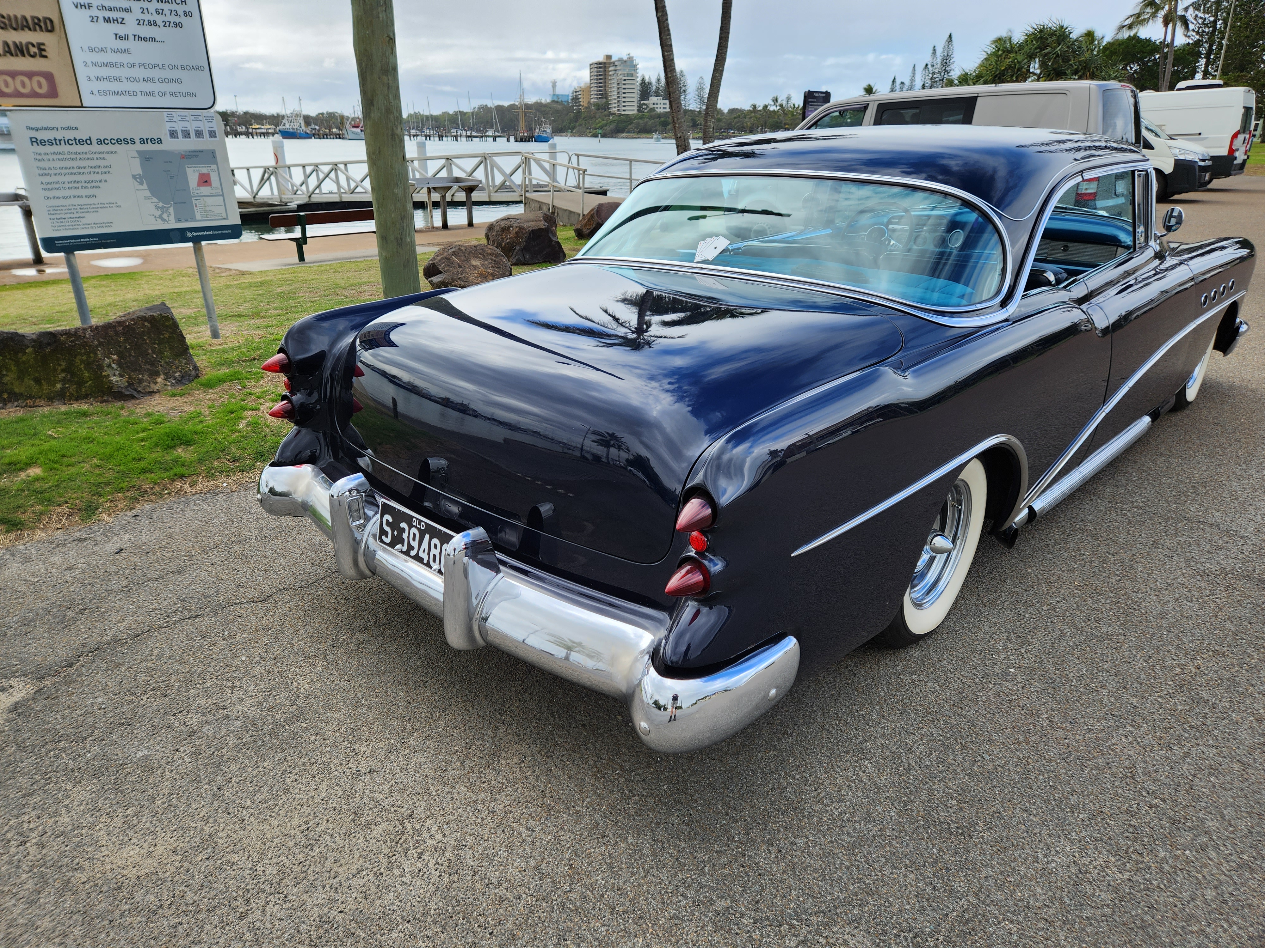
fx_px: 841
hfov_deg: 73.9
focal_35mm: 23
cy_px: 474
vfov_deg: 58.9
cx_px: 632
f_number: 1.8
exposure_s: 1/688
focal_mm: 5.4
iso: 20
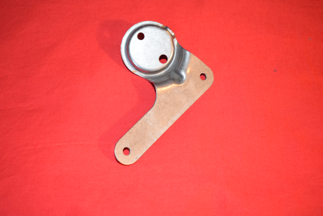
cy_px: 108
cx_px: 162
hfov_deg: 44.9
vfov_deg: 30.9
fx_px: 391
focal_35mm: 44
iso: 800
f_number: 5
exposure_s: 1/30
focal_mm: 29
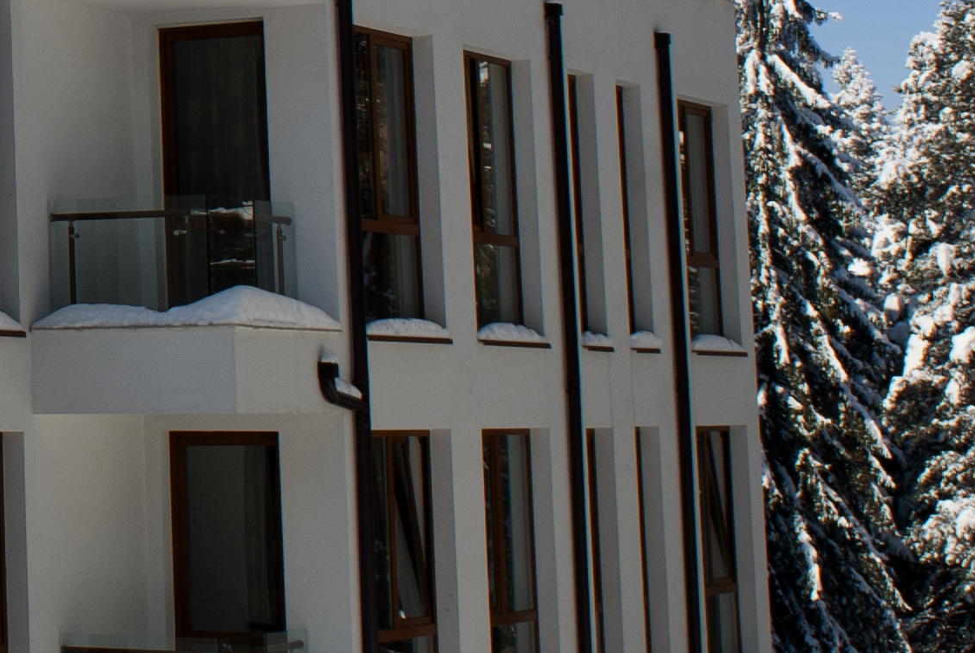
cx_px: -654
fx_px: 3363
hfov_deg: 14.8
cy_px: -167
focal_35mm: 124
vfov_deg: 10.9
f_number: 7.1
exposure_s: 1/400
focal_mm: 24
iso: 100
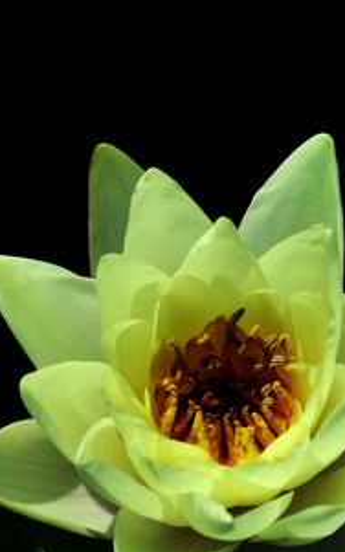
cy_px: 327
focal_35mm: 476
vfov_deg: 4.4
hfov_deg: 2.8
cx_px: -48
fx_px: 7168
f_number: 4.8
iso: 200
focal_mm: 125
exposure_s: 1/1250
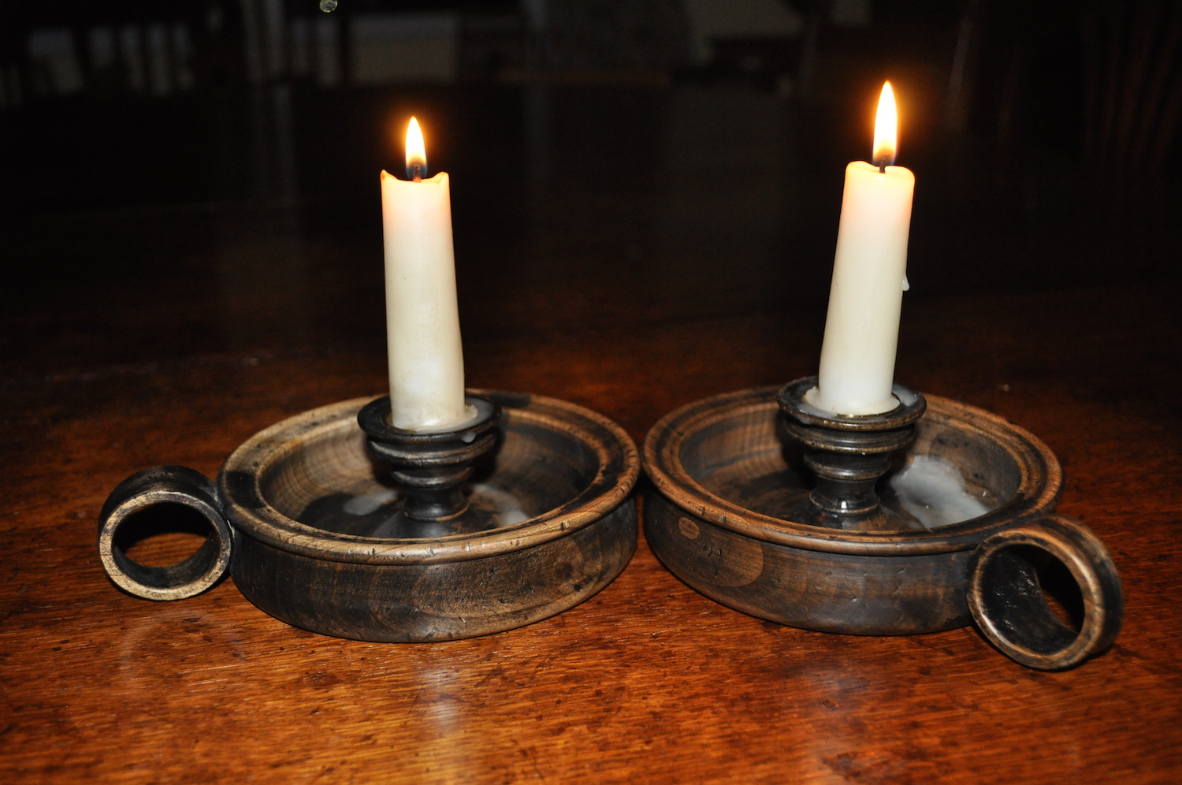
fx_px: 1180
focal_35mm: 36
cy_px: 392
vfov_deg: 36.8
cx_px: 591
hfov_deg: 53.2
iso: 1000
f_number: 4.5
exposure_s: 1/60
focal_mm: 24
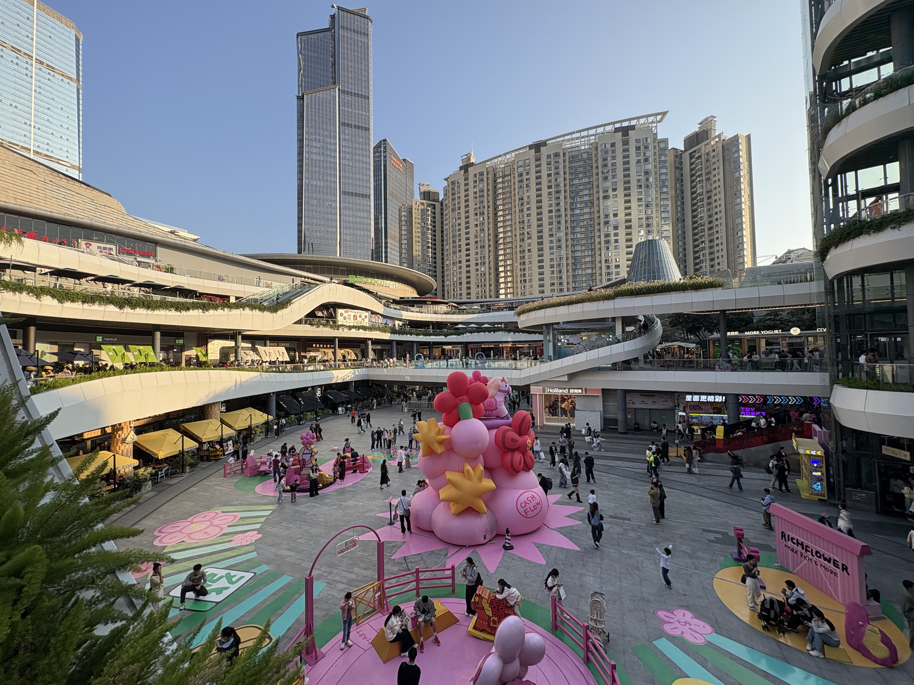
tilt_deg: +2.7
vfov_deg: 85.7
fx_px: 370
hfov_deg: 102.1
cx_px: 457
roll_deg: +1.5
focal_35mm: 14
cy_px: 342
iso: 50
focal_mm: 2.22
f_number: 2.2
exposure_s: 1/700
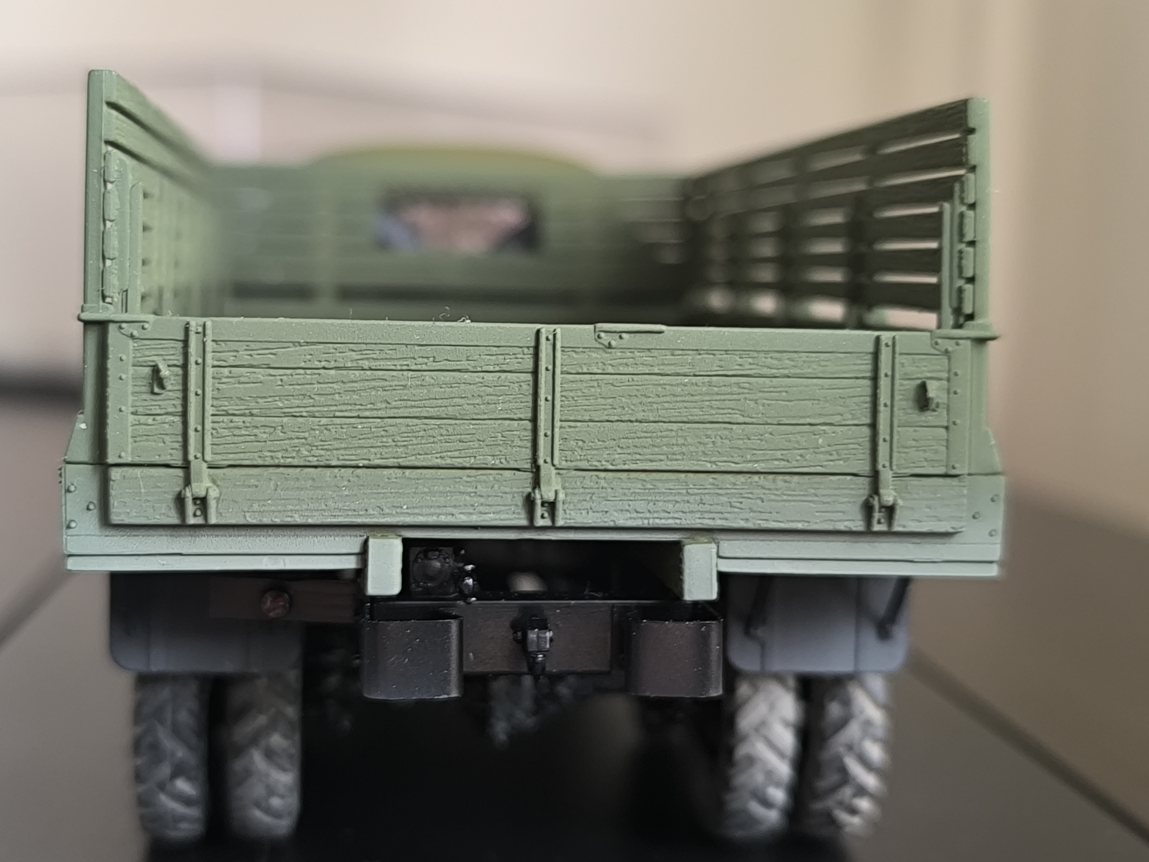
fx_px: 1693
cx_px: 513
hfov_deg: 37.5
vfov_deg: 28.6
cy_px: 430
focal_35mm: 51
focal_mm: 6.14
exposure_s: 1/25
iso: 1000
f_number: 1.65
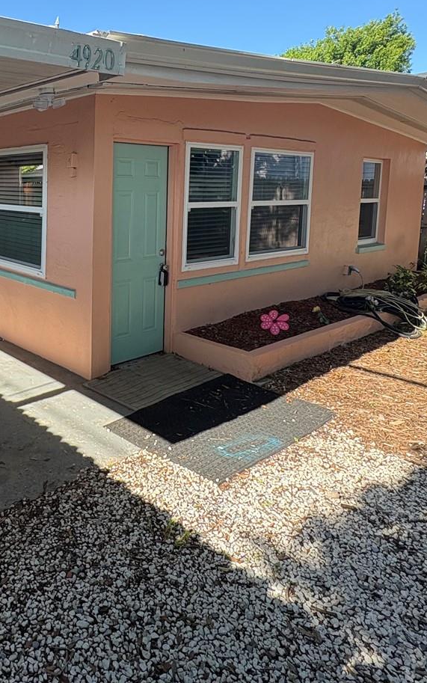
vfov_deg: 68.7
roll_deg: +0.6
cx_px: 35
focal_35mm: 26
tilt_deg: -3.6
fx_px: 484
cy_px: 235
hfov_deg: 43.2
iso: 64
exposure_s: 1/283
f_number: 2.2
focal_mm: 2.22
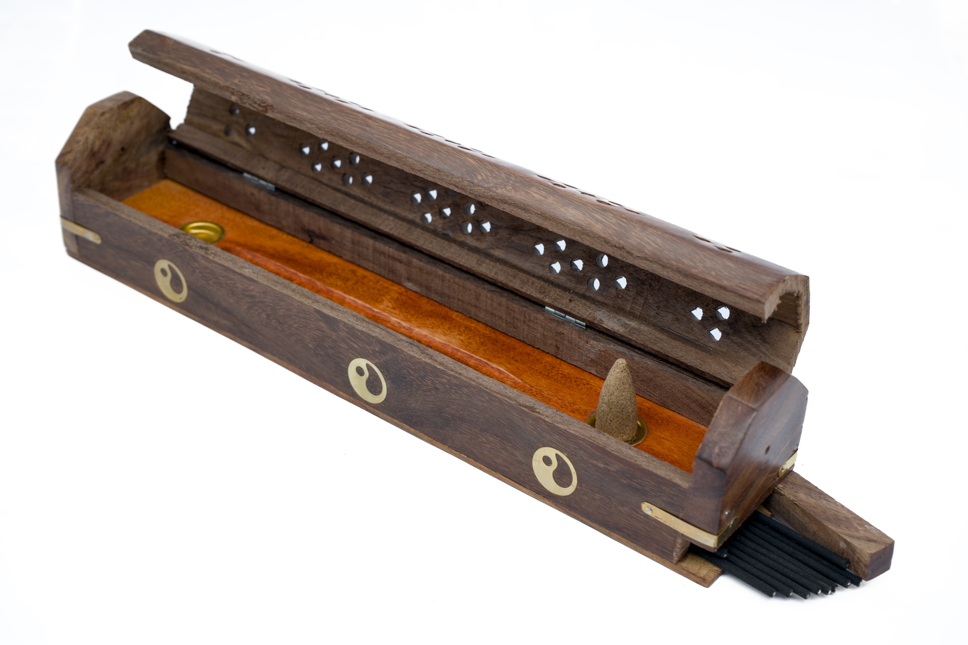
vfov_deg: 26.0
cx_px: 484
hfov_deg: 38.2
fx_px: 1398
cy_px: 322
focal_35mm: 52
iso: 125
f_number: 8
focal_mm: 52
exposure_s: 1/25
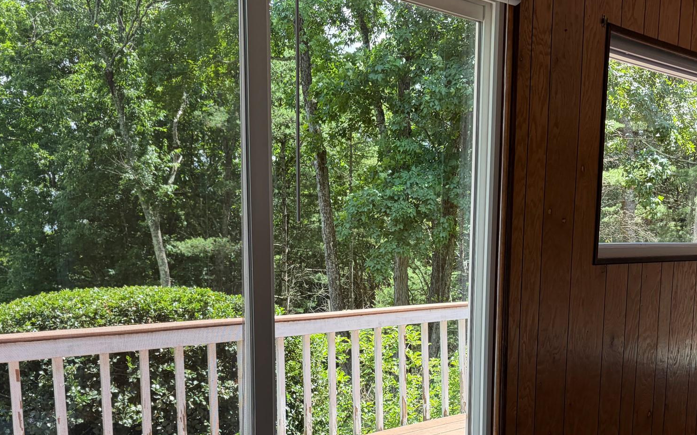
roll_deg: -0.7
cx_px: 387
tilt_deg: -7.6
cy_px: 341
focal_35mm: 38
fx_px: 722
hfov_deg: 51.4
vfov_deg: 32.7
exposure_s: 1/345
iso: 50
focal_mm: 5.96
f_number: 1.6
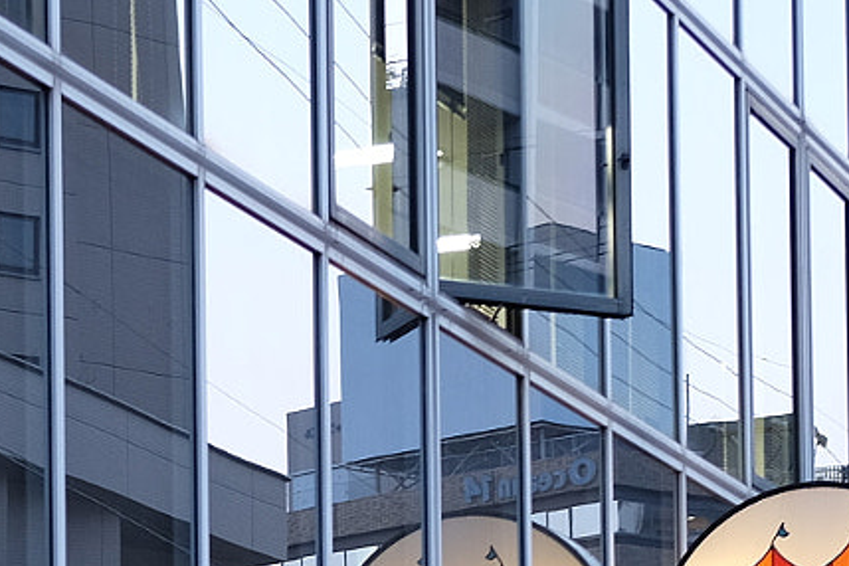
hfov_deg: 11.4
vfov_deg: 7.4
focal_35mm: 179
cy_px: 1039
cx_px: -10
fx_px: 4221
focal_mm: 32
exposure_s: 1/26
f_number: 2.8
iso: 400
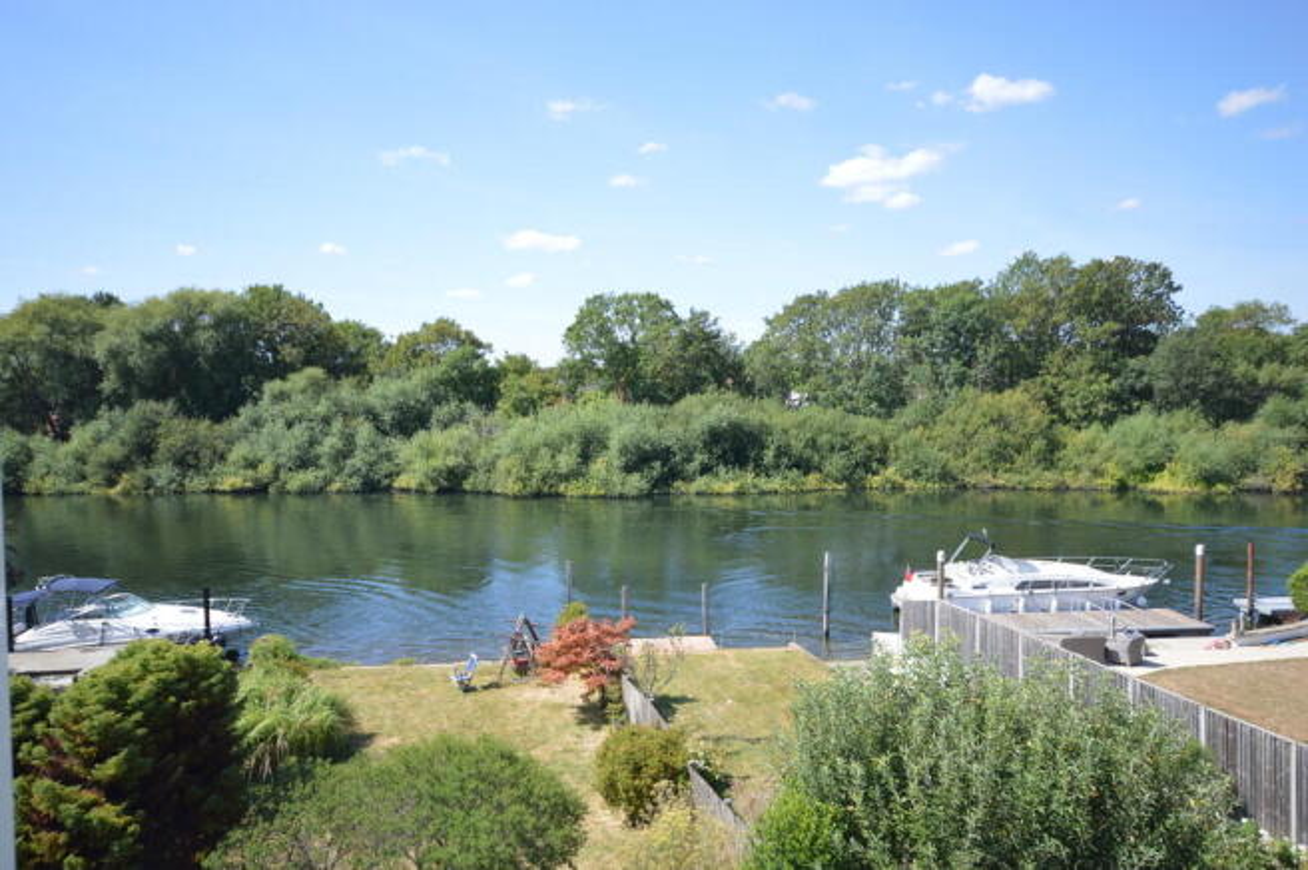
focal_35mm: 27
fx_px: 980
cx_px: 654
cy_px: 435
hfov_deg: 67.4
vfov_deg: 47.8
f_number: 6.3
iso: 100
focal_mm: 18
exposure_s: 1/160
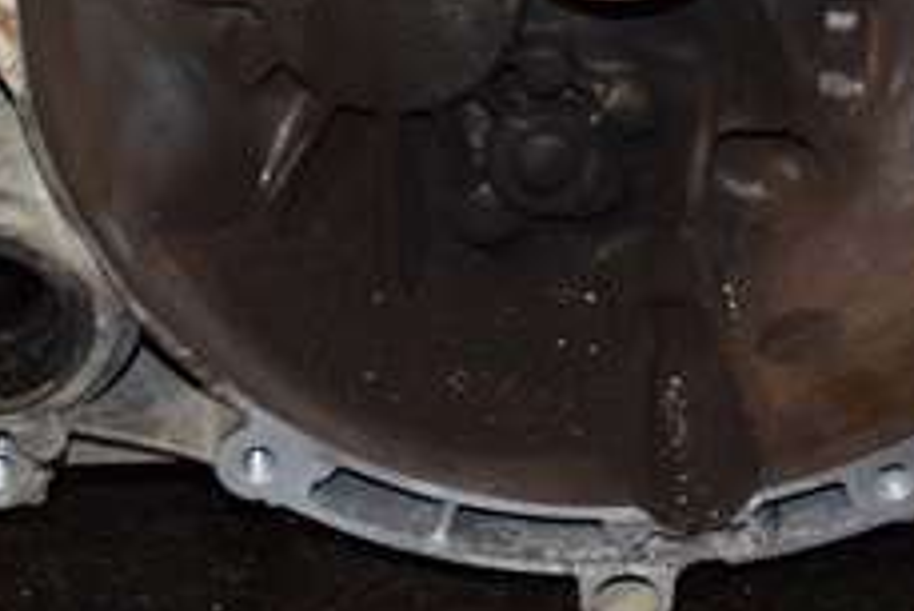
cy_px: -24
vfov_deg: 10.2
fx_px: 3404
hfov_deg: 15.3
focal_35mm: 134
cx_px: 527
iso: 800
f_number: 5
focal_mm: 32
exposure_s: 1/60
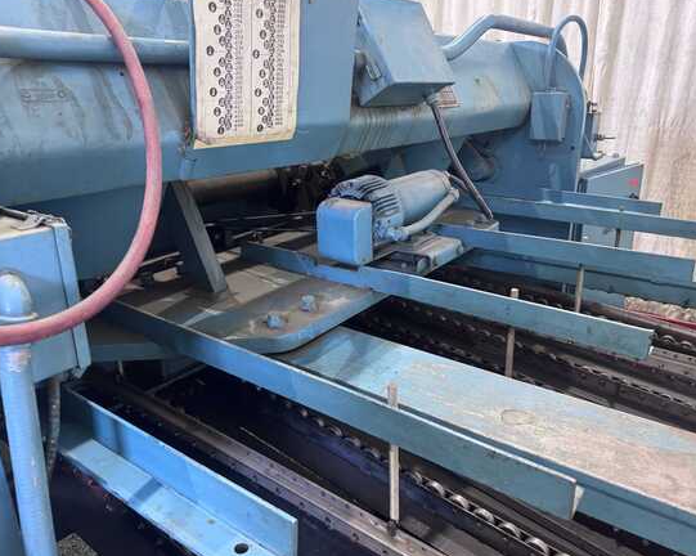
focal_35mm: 26
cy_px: 273
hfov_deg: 66.0
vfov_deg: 54.9
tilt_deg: -18.6
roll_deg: +1.3
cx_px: 365
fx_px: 535
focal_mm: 6.76
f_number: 1.78
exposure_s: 1/60
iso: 400
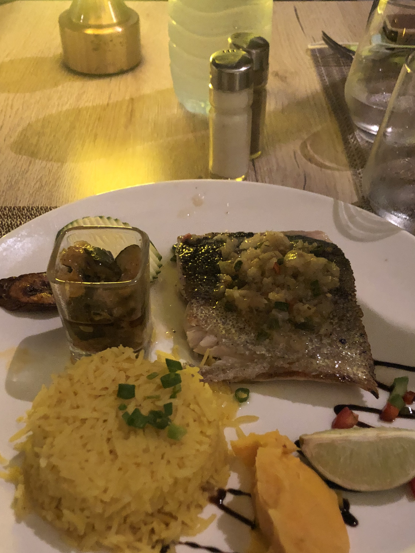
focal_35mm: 38
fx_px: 607
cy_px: 344
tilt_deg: -46.0
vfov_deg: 48.5
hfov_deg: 37.7
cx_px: 205
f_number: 1.8
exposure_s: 1/4
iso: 125
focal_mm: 4
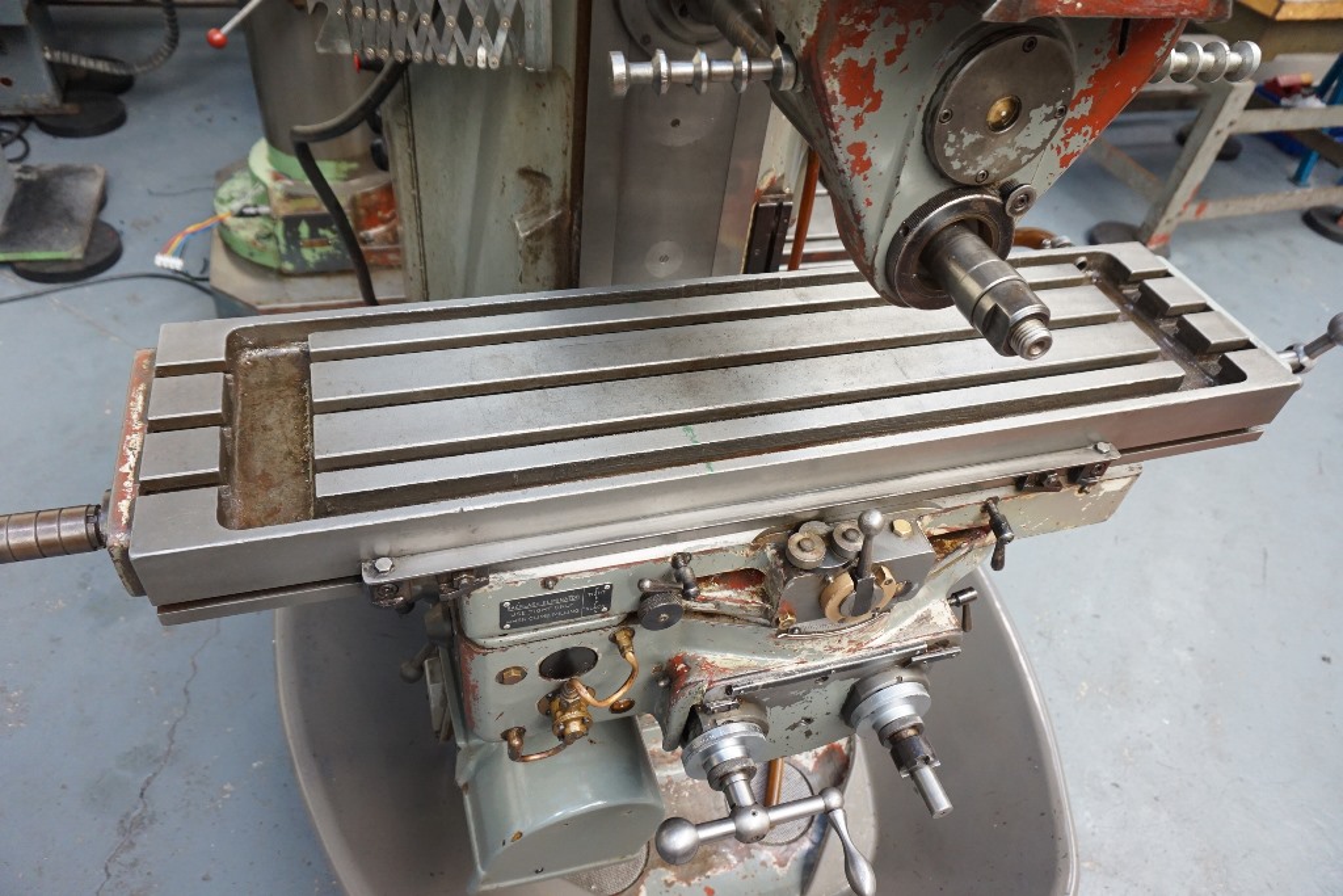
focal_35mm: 24
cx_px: 672
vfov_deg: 53.1
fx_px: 895
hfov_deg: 73.7
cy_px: 448
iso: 1250
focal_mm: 16
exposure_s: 1/160
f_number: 4
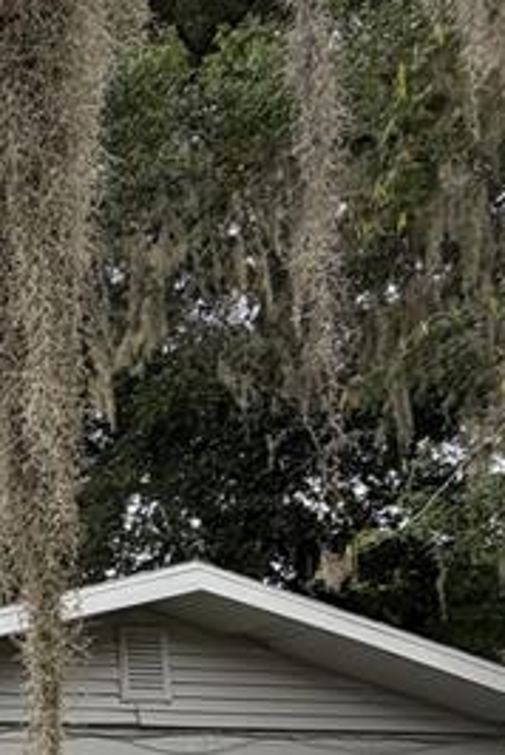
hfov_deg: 16.9
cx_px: -548
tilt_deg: +3.8
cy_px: 820
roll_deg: +1.5
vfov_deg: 31.7
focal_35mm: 56
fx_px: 1175
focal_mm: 2.22
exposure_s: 1/479
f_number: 2.2
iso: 64
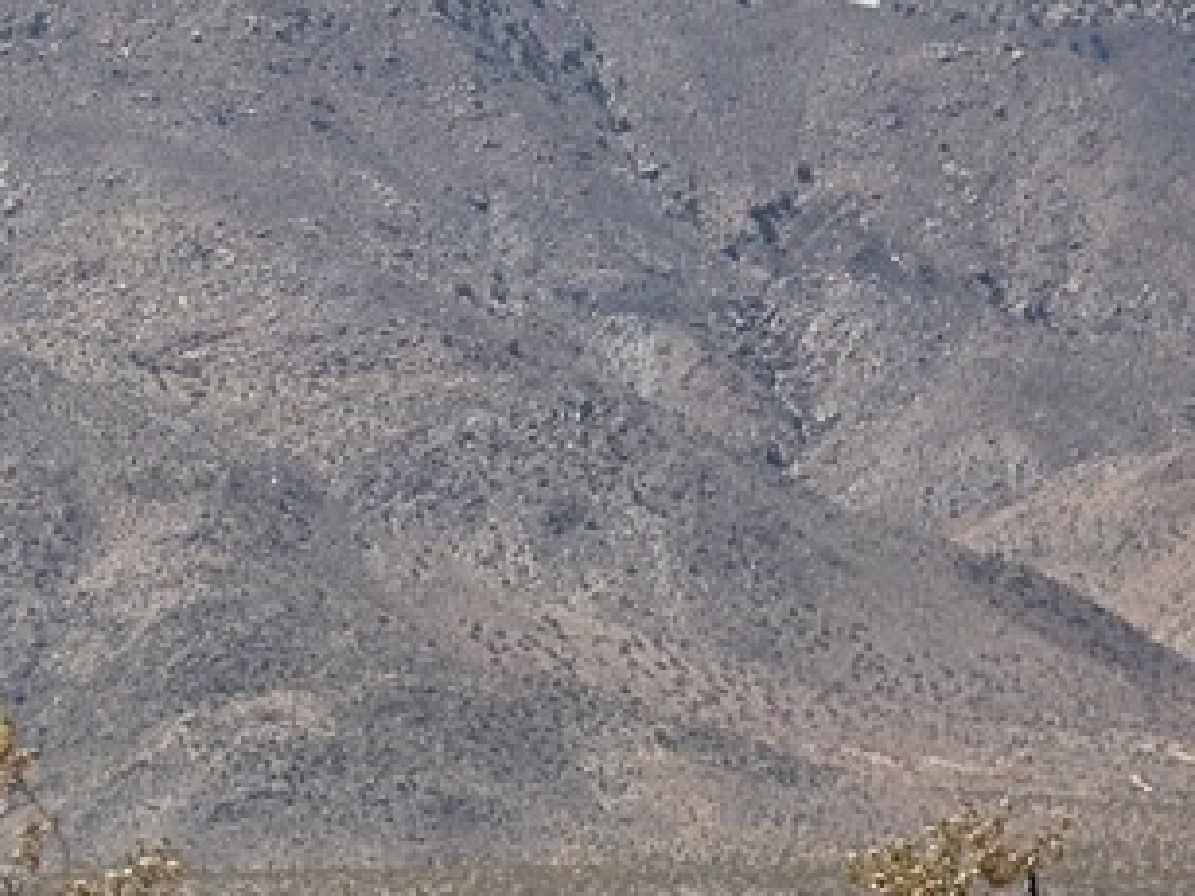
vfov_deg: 3.9
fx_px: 13251
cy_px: 623
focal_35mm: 384
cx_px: -214
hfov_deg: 5.1
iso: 64
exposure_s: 1/1889
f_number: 3.4
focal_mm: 18.6
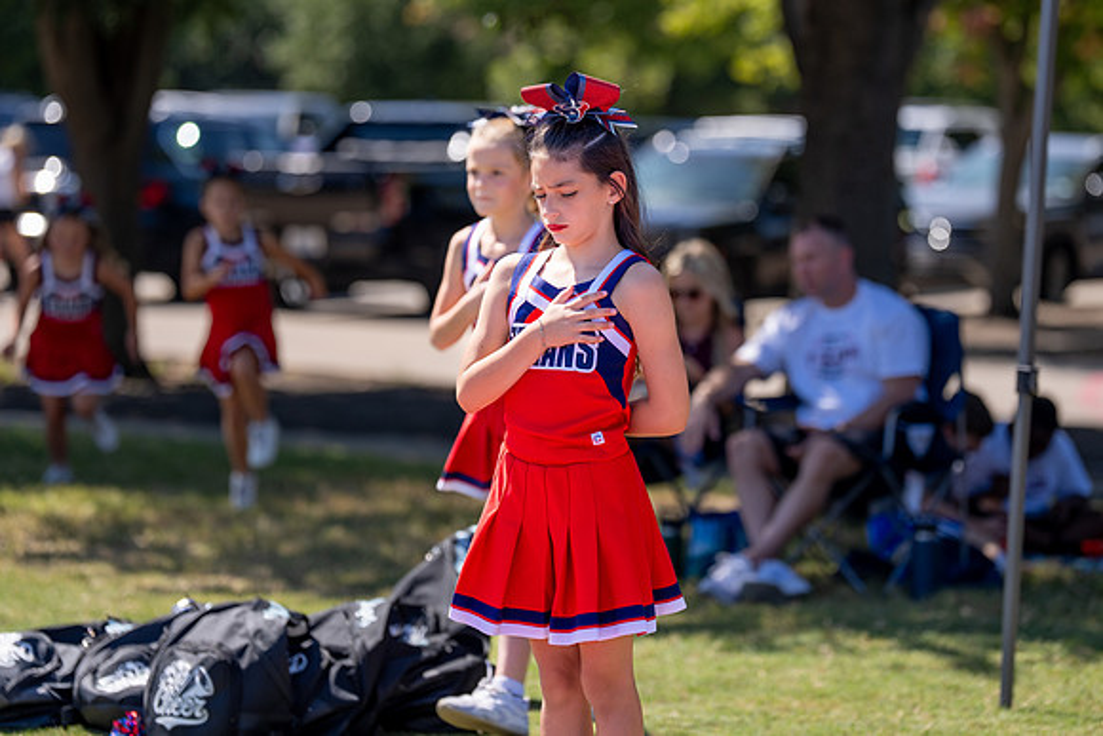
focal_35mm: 158
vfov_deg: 8.7
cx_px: 565
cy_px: 316
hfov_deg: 13.0
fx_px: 4839
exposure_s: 1/1250
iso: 100
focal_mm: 136
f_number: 2.8
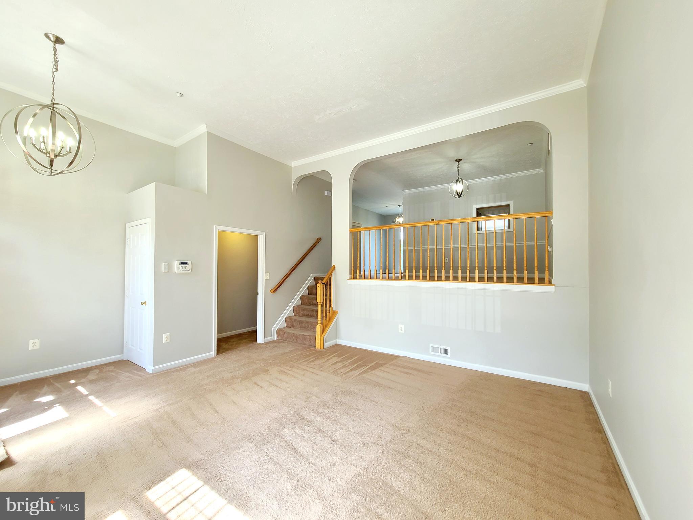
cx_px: 346
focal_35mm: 13
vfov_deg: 89.9
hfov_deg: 106.2
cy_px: 260
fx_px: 260
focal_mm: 2.2
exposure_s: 1/120
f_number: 2.2
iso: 80
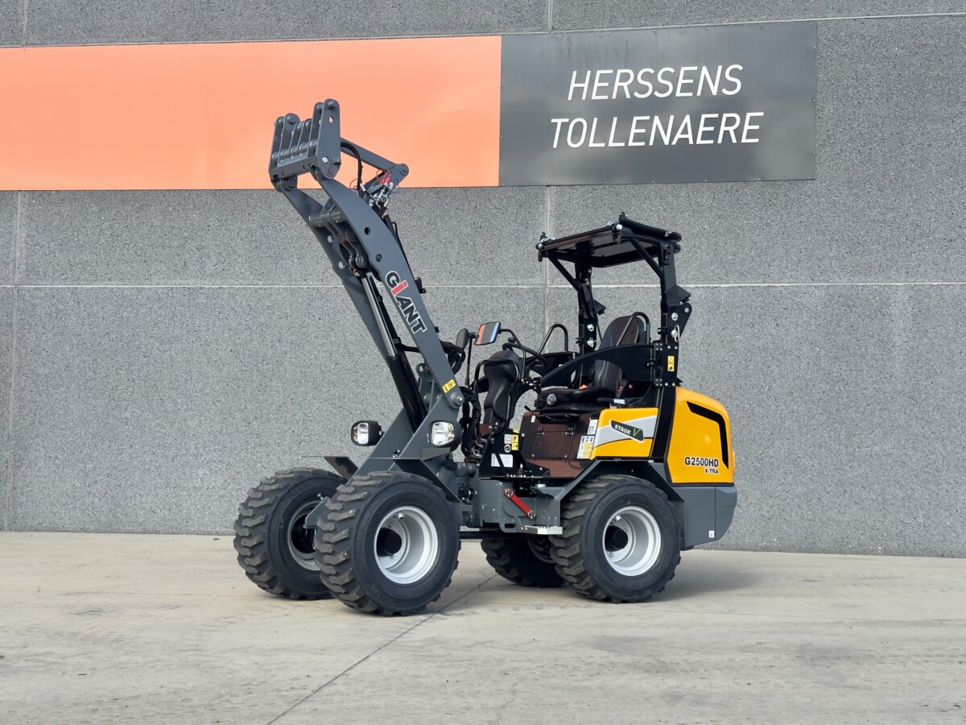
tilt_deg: +2.9
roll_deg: -1.1
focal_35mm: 48
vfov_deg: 30.3
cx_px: 483
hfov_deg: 39.7
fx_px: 1339
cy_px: 362
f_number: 1.78
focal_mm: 6.76
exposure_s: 1/1818
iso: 64
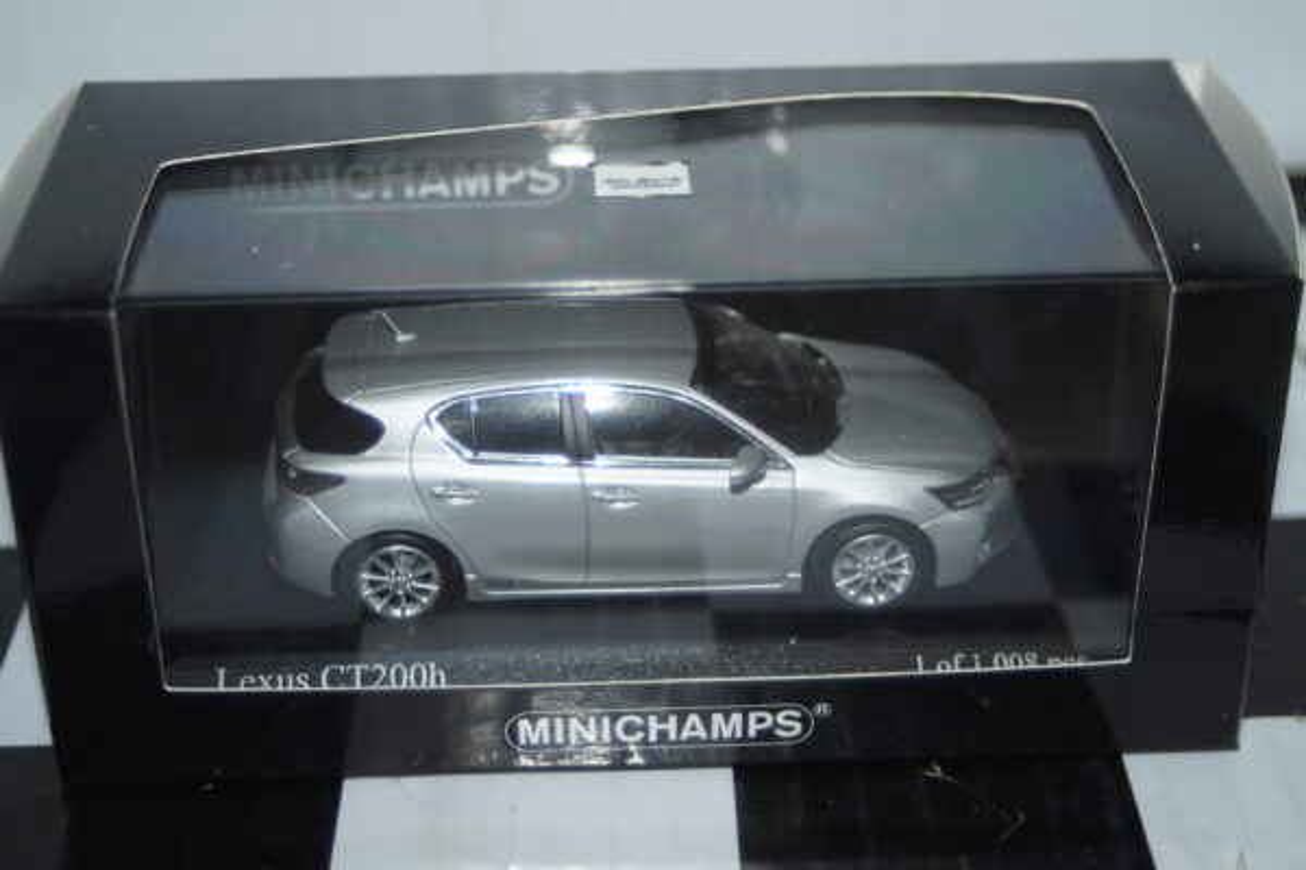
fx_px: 2449
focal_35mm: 68
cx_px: 653
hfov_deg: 29.9
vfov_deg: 20.2
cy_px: 435
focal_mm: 45
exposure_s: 1/80
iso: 125
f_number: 4.5
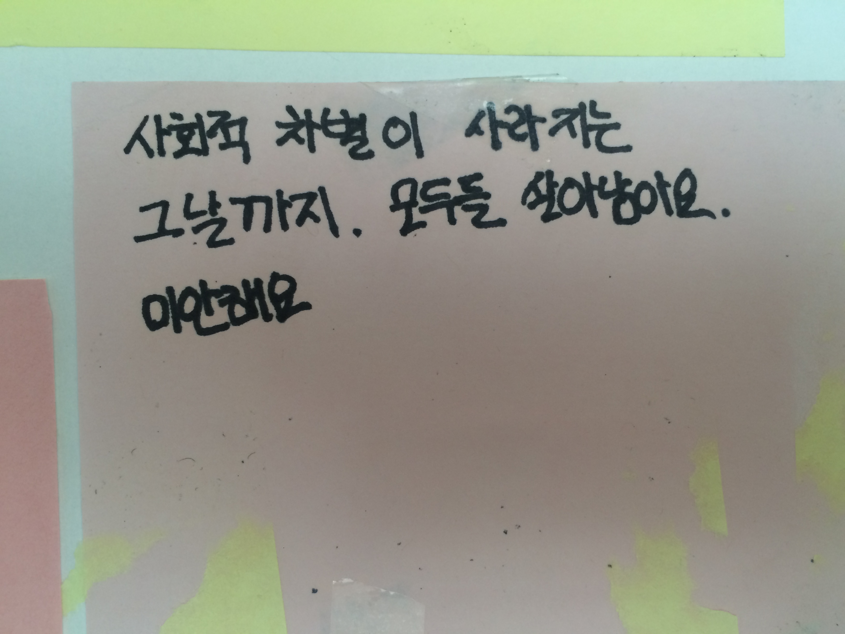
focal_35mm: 29
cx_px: 422
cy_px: 317
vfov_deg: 48.2
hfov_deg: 61.7
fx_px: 708
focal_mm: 4.15
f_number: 2.2
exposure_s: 1/40
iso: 40
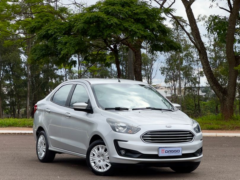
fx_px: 534
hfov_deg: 25.3
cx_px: 120
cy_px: 90
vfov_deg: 19.1
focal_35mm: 77
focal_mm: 9
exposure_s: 1/367
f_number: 2.8
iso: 25
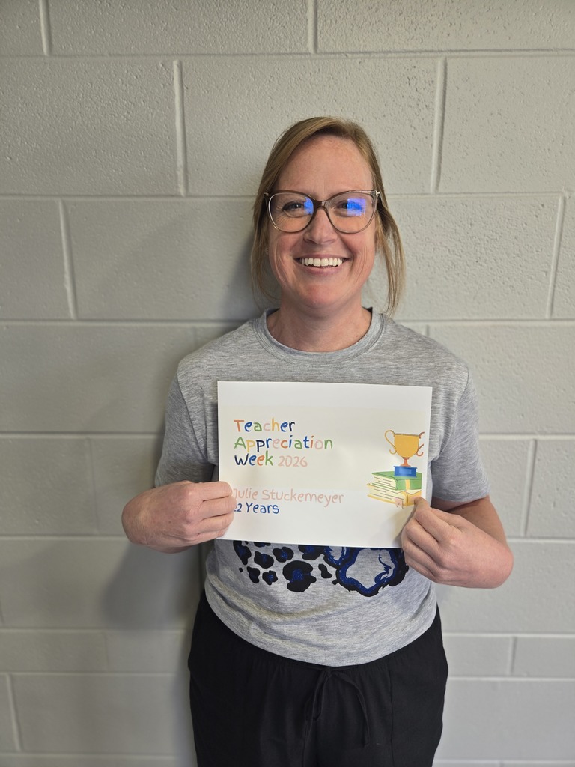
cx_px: 288
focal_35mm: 23
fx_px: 509
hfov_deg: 58.9
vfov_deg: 73.9
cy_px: 384
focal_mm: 5.4
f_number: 1.8
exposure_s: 1/120
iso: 64
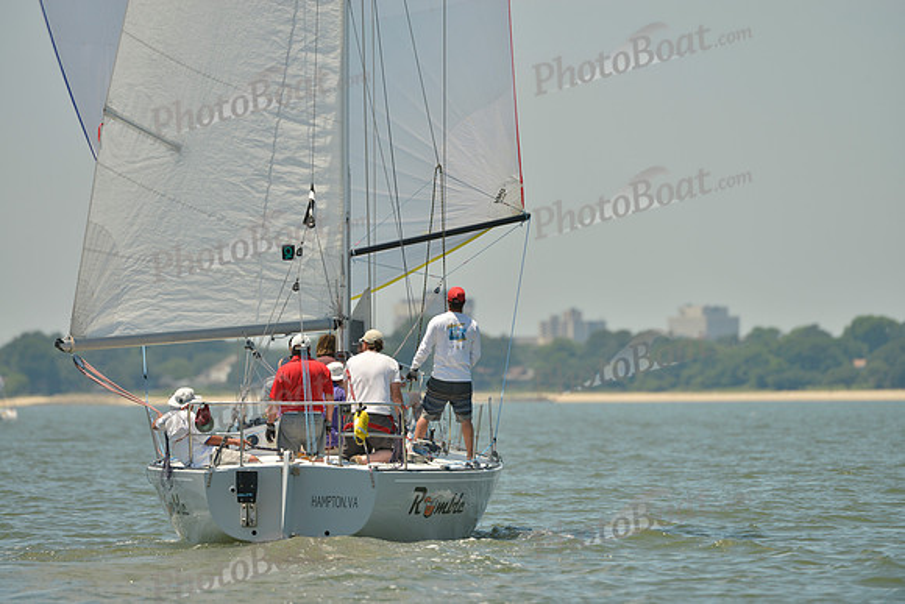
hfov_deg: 5.2
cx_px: 452
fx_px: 10057
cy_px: 302
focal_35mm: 400
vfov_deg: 3.4
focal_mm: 400
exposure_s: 1/1250
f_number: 5.6
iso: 200
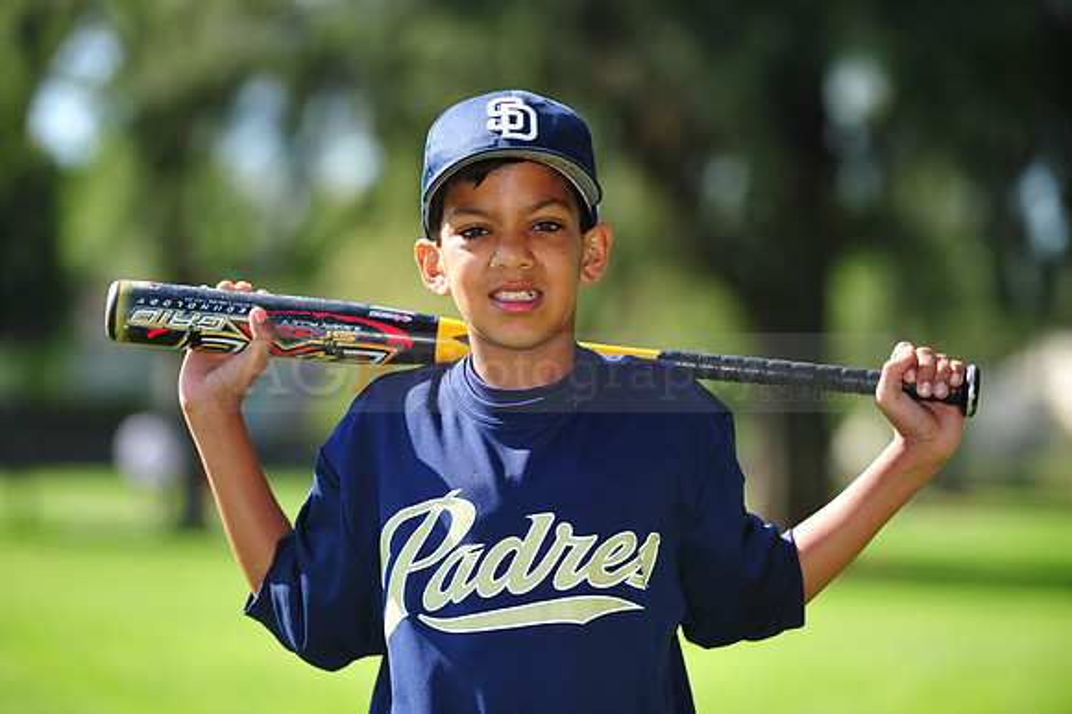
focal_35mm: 200
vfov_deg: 6.9
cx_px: 536
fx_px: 5952
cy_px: 357
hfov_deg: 10.3
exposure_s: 1/640
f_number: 4.5
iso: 200
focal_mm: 200
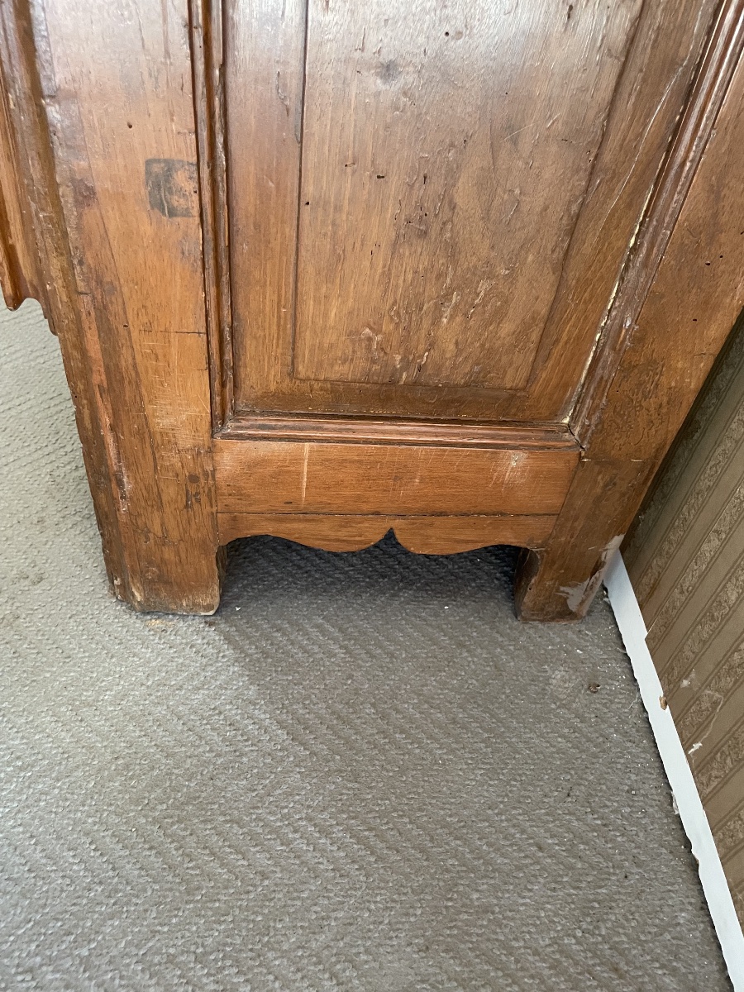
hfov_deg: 53.1
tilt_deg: -43.9
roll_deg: -7.1
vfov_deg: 67.3
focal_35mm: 26
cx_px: 372
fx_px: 745
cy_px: 496
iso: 400
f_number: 1.6
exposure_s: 1/60
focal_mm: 4.2
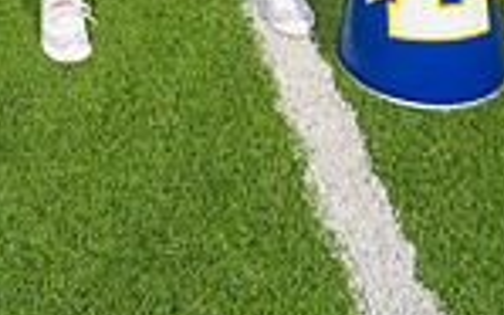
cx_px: 64
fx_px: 1016
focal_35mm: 74
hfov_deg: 27.0
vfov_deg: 13.2
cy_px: -440
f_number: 4.5
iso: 1000
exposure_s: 1/200
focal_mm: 24
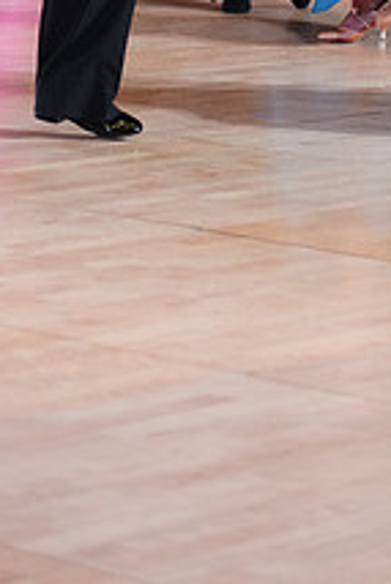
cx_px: 324
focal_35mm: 190
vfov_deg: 10.6
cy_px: -191
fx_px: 3090
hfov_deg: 7.2
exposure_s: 1/400
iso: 2000
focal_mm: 70
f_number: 2.8
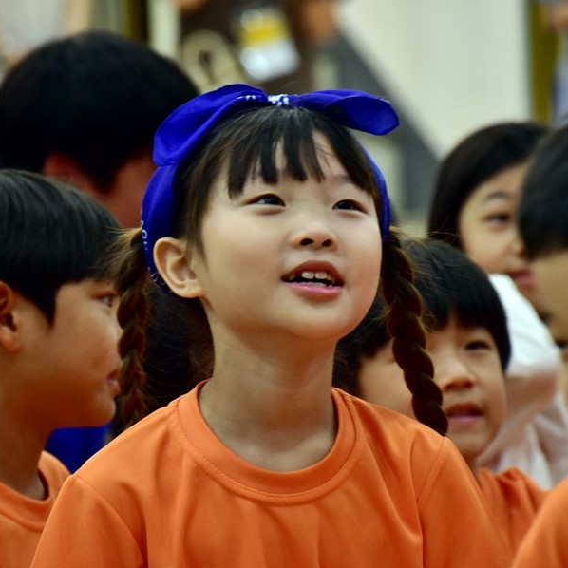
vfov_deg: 4.6
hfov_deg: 4.6
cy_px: 284
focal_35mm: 384
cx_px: 273
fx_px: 7129
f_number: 6.3
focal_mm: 200
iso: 800
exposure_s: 1/50
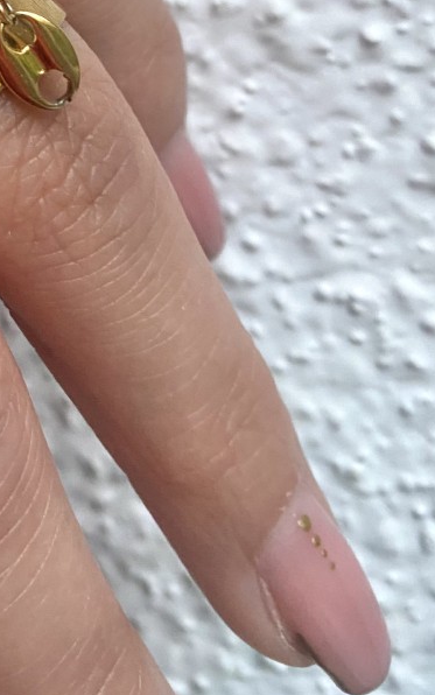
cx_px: -108
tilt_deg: -0.5
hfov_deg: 19.0
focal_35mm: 64
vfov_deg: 30.0
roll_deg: +30.4
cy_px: 12
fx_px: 1213
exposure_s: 1/60
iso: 200
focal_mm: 4.25
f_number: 1.8
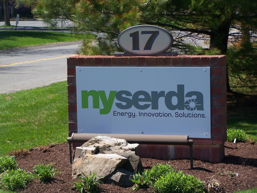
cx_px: 128
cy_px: 96
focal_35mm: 117
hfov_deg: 16.8
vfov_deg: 12.7
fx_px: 869
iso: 80
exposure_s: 1/800
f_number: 3.2
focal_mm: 19.4
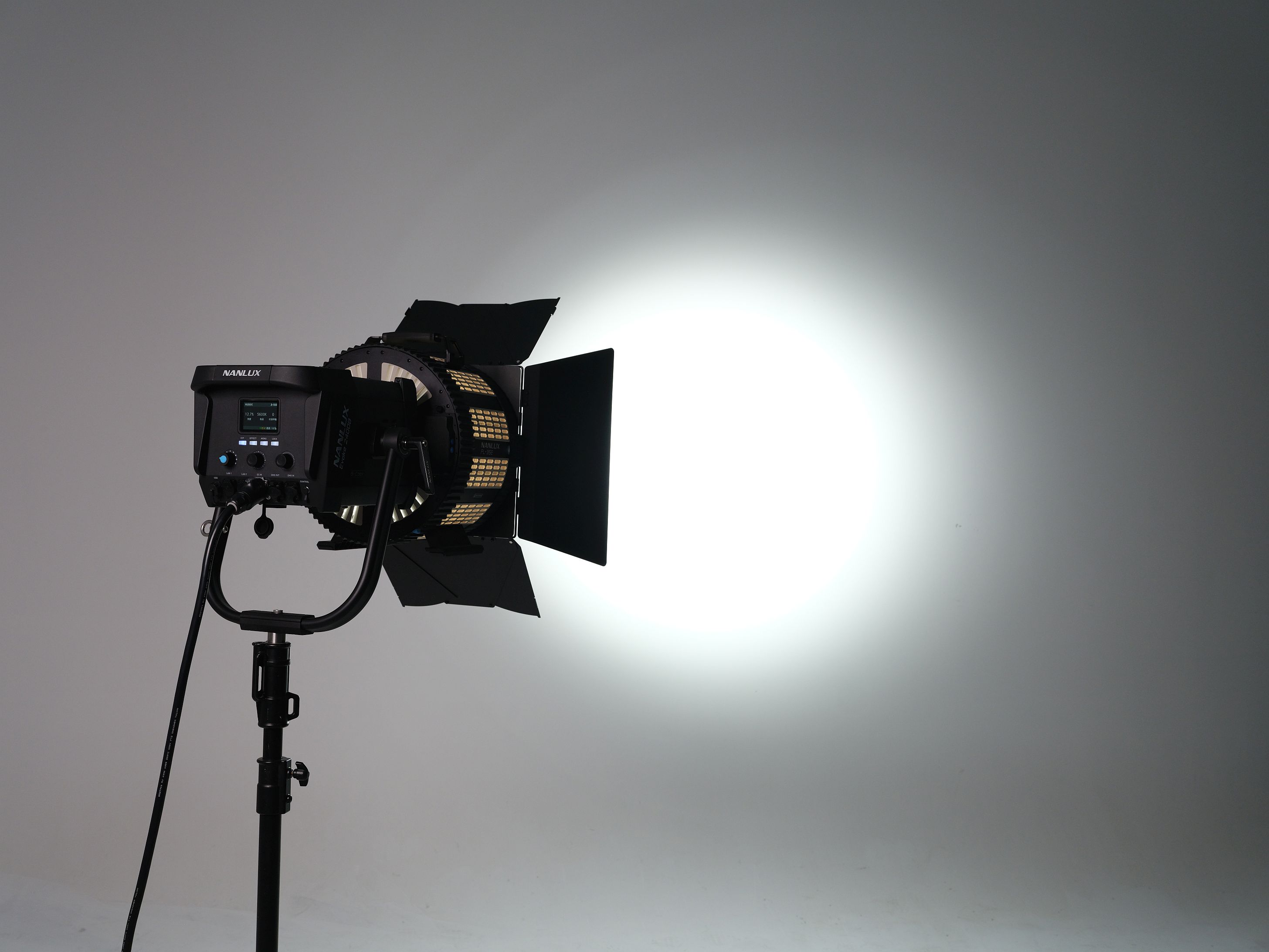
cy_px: 476
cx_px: 634
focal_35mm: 36
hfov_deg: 51.4
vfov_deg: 39.7
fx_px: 1320
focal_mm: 45
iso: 2000
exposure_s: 1/100
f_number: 6.4
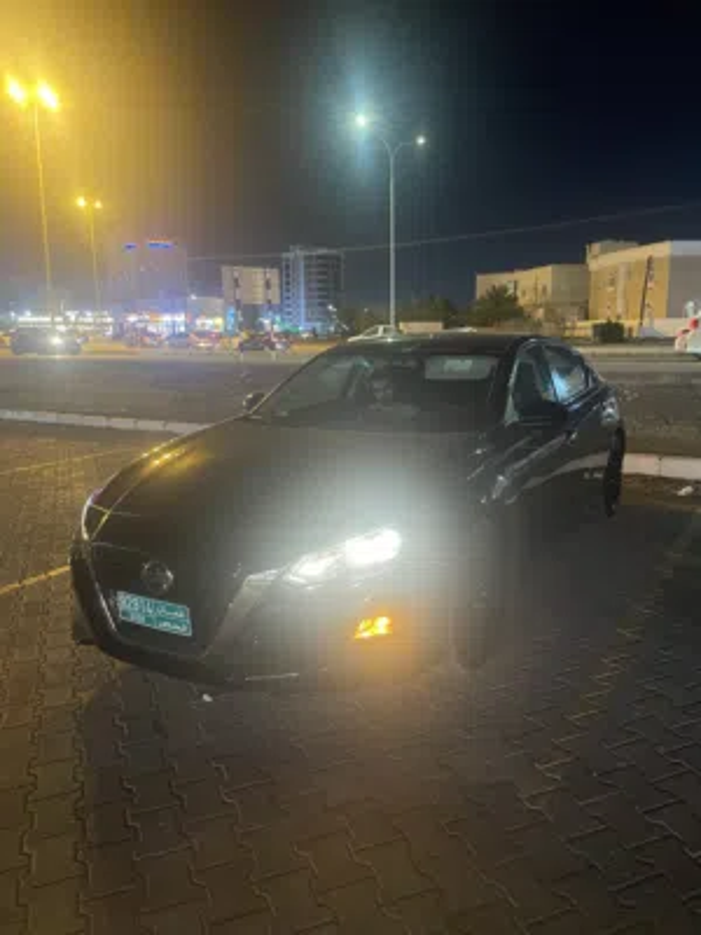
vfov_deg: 67.3
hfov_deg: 53.1
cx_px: 350
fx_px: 702
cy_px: 468
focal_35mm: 26
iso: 500
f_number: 1.6
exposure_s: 1/25
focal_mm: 4.2
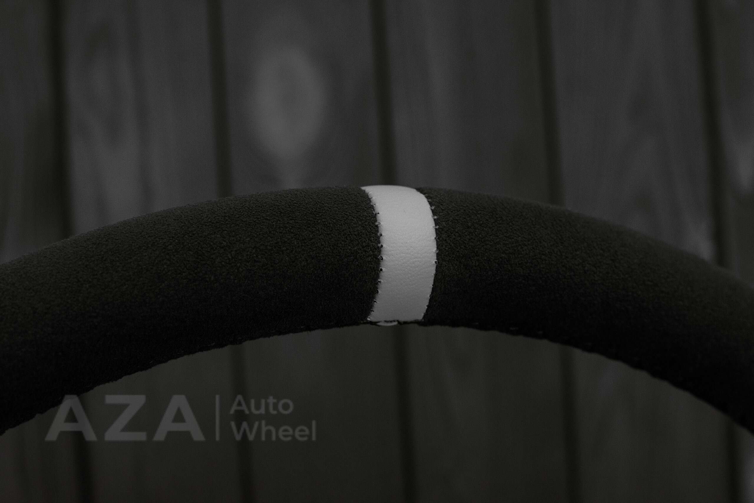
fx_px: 1100
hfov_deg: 37.8
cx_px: 377
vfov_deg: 25.8
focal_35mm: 52
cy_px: 252
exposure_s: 1/125
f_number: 6.3
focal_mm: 35
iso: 500
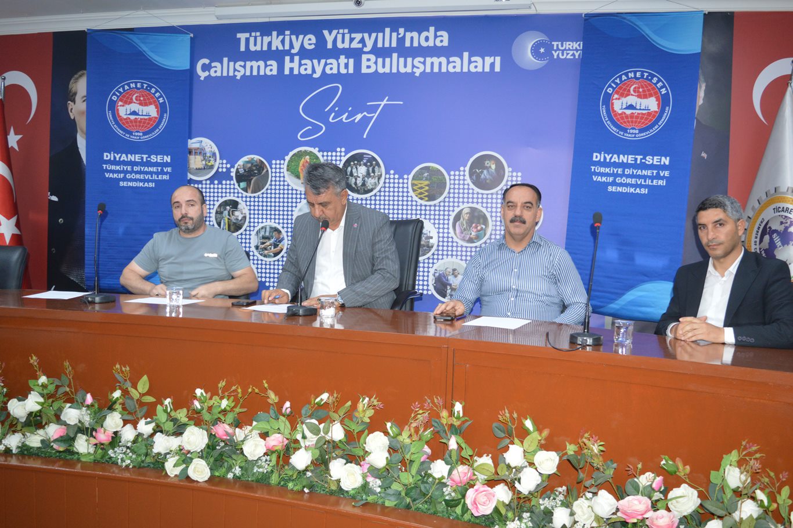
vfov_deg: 41.7
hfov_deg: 59.5
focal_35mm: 32
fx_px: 694
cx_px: 396
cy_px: 264
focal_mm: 21
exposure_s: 1/60
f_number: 3.8
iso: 900
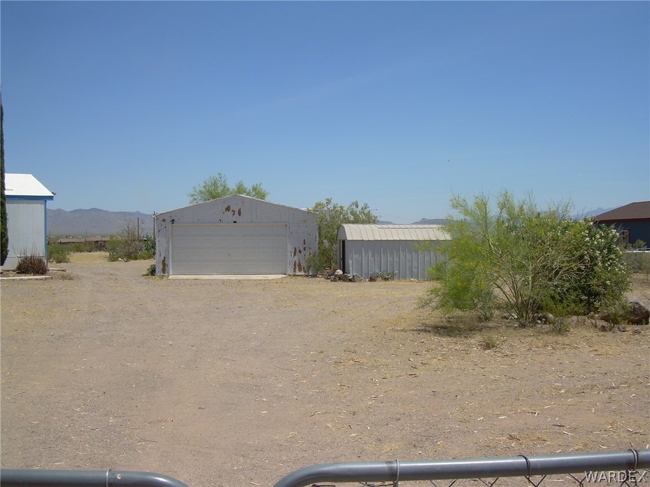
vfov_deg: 37.7
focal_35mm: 38
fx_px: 714
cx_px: 325
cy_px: 244
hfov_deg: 49.0
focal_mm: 6.3
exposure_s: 1/648
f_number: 4.6
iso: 50
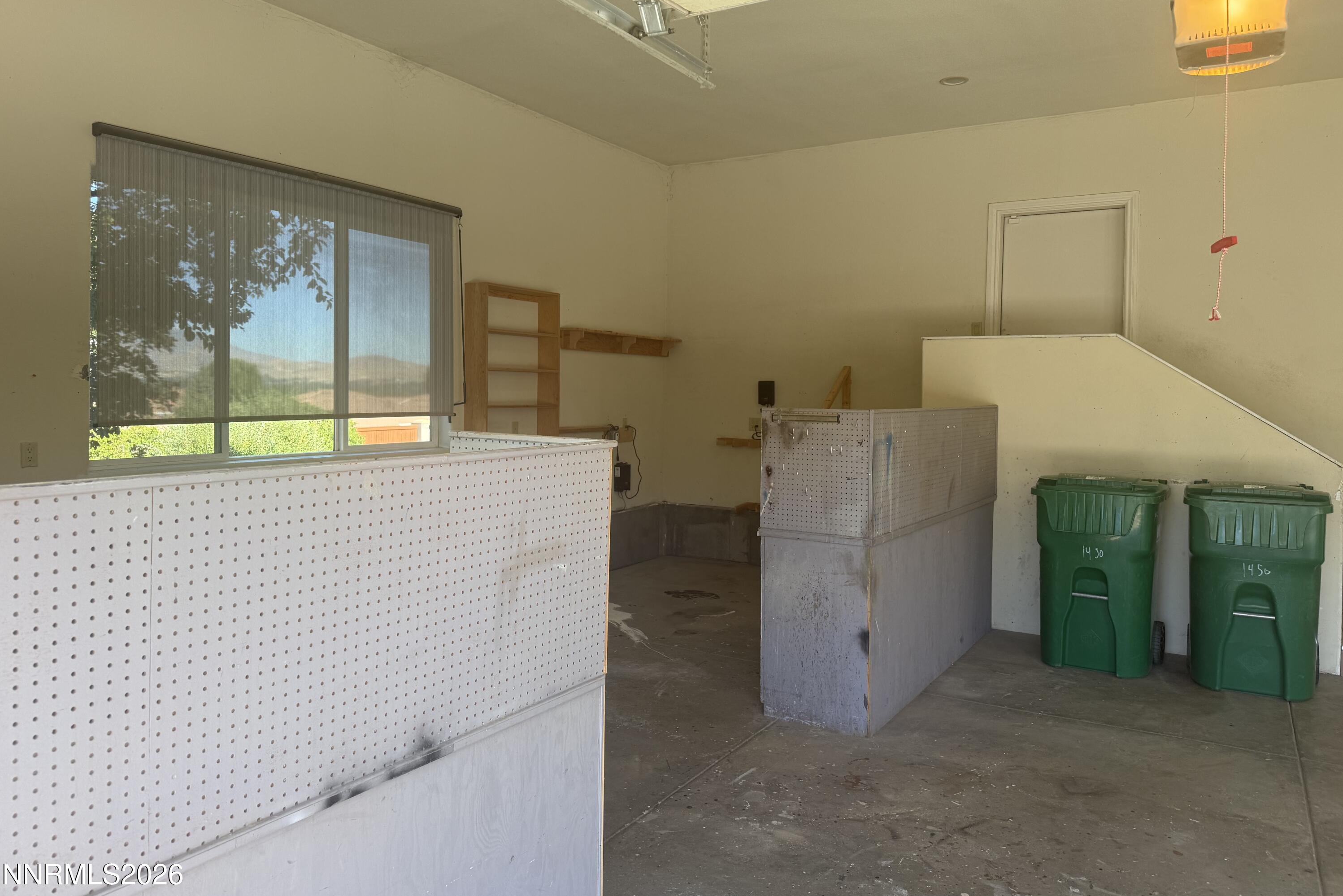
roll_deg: +0.5
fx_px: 933
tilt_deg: -0.1
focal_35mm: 25
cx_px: 672
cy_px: 416
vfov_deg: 51.2
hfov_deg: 71.5
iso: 80
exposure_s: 1/194
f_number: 1.78
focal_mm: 6.76
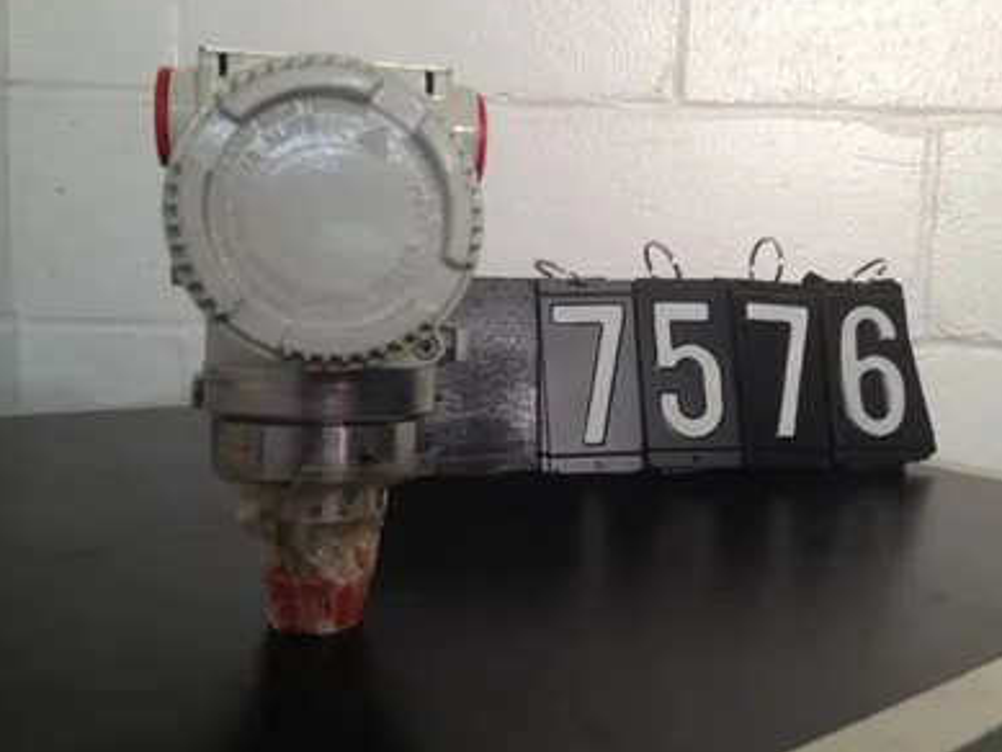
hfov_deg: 51.3
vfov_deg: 39.7
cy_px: 376
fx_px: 1042
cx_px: 507
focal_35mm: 36
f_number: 2.4
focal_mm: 4.28
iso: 50
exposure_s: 1/24
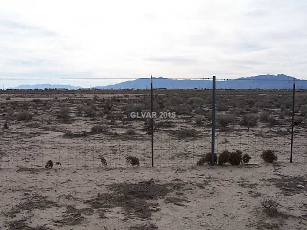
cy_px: 115
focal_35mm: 38
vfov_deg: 37.7
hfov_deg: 49.0
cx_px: 154
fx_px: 337
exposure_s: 1/500
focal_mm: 6.3
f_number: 5.6
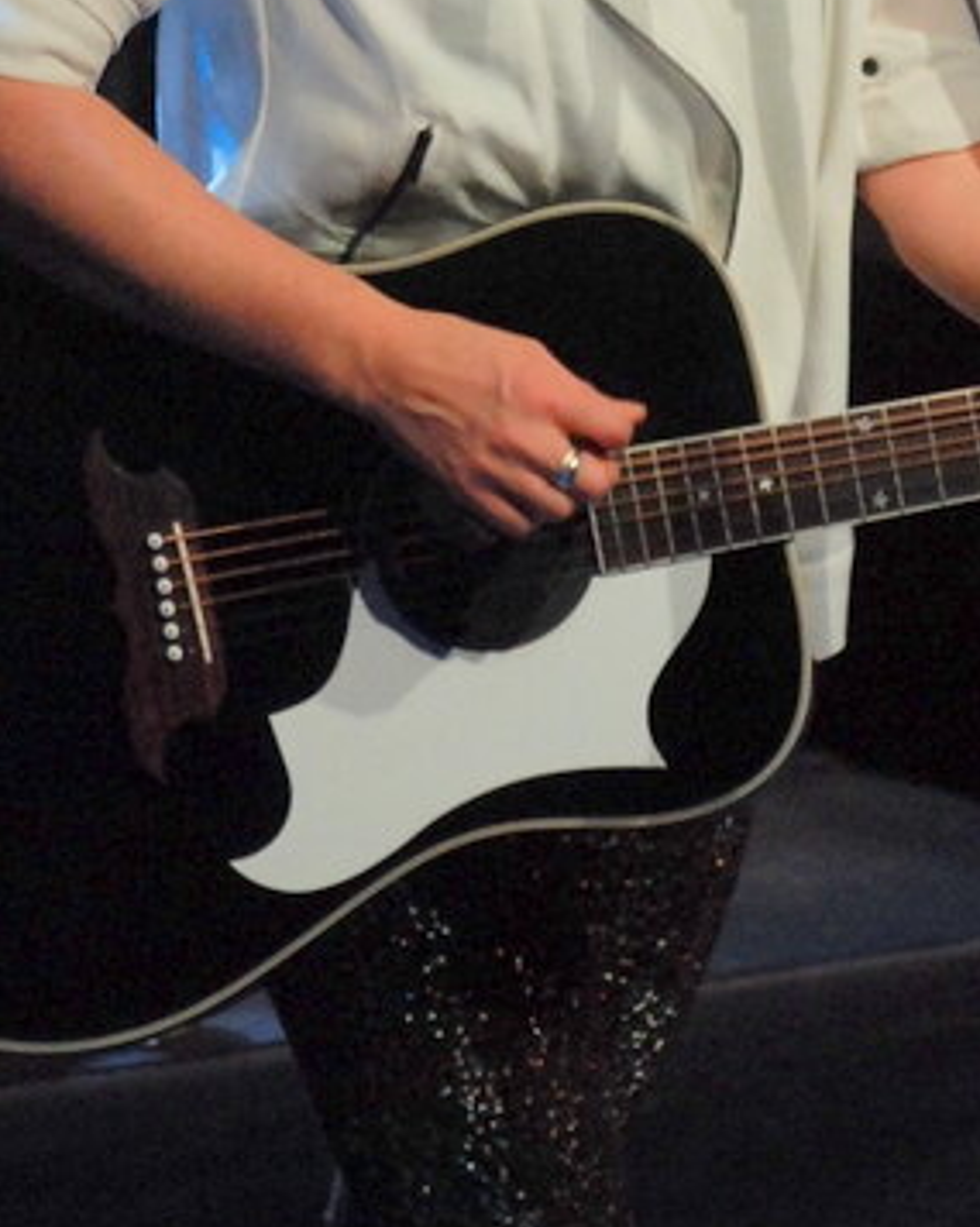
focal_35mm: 569
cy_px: 0
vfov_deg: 3.4
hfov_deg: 2.7
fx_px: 20656
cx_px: 660
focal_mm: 200
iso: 1600
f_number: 2.8
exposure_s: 1/640
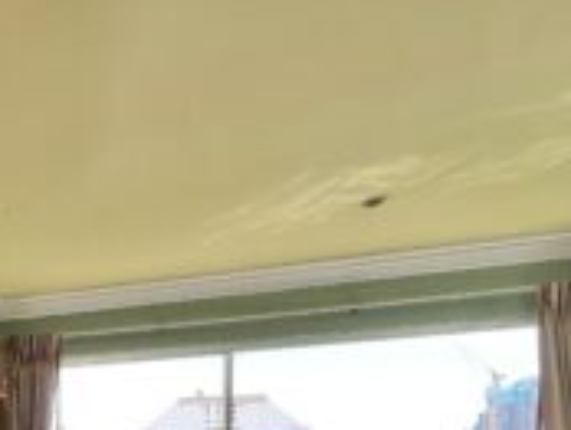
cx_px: -220
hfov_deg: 32.3
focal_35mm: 38
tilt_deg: -1.2
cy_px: 568
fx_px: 628
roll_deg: -0.3
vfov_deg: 29.7
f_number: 1.8
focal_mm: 1.57
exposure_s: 1/99
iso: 32
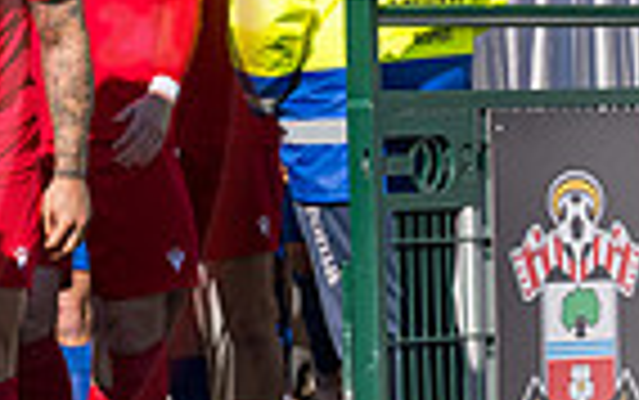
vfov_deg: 3.9
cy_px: 112
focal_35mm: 340
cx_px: -646
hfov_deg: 6.0
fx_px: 5926
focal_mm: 70
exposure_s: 1/1600
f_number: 5
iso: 100
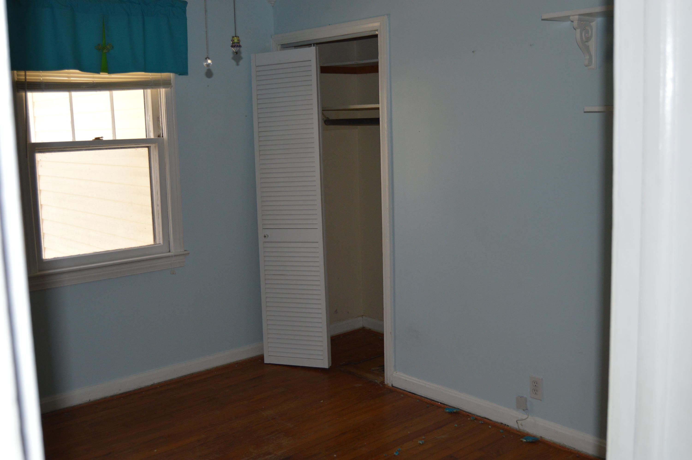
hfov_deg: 53.2
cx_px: 346
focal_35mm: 36
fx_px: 691
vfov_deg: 36.8
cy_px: 230
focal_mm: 24
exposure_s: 1/60
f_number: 3.8
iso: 450
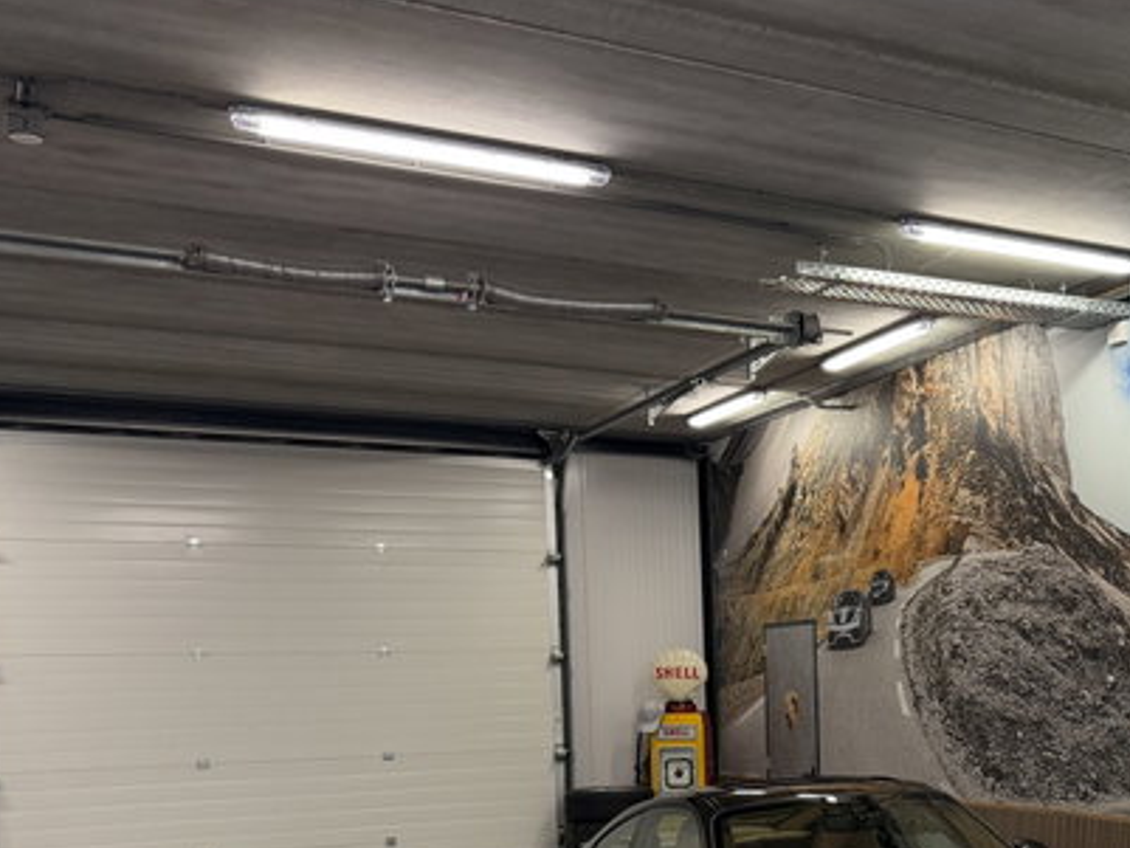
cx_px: 1014
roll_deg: +1.6
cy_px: 707
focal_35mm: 46
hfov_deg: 38.4
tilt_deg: -1.4
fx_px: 1502
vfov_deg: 30.6
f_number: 1.78
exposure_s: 1/100
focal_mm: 6.76
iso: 250
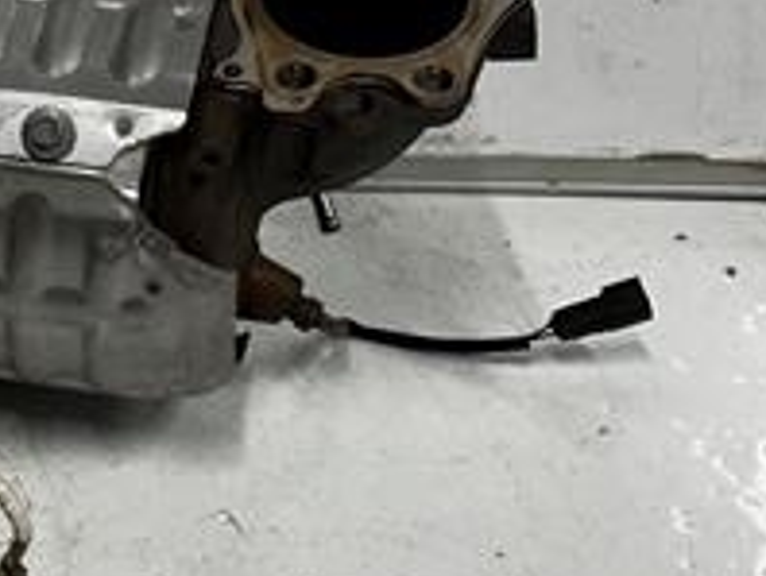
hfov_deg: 12.1
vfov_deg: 9.6
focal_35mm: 155
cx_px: -387
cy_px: 321
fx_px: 3434
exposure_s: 1/50
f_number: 1.78
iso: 64
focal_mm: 6.86
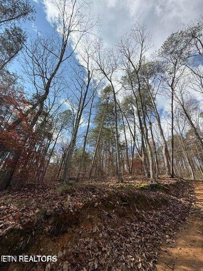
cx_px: 102
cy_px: 136
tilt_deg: +35.3
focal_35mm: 14
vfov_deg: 102.1
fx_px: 109
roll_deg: -8.6
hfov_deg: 85.7
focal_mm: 2.22
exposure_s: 1/1656
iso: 50
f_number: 2.2
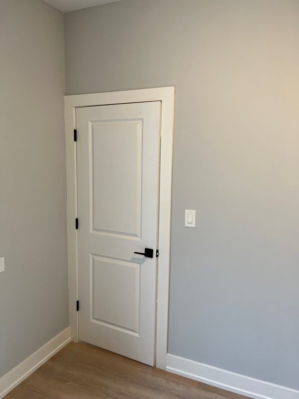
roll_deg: -0.9
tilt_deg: -6.2
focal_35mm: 26
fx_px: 299
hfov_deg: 53.1
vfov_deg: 67.3
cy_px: 200
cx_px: 150
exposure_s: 1/120
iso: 125
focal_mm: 5.7
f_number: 1.5
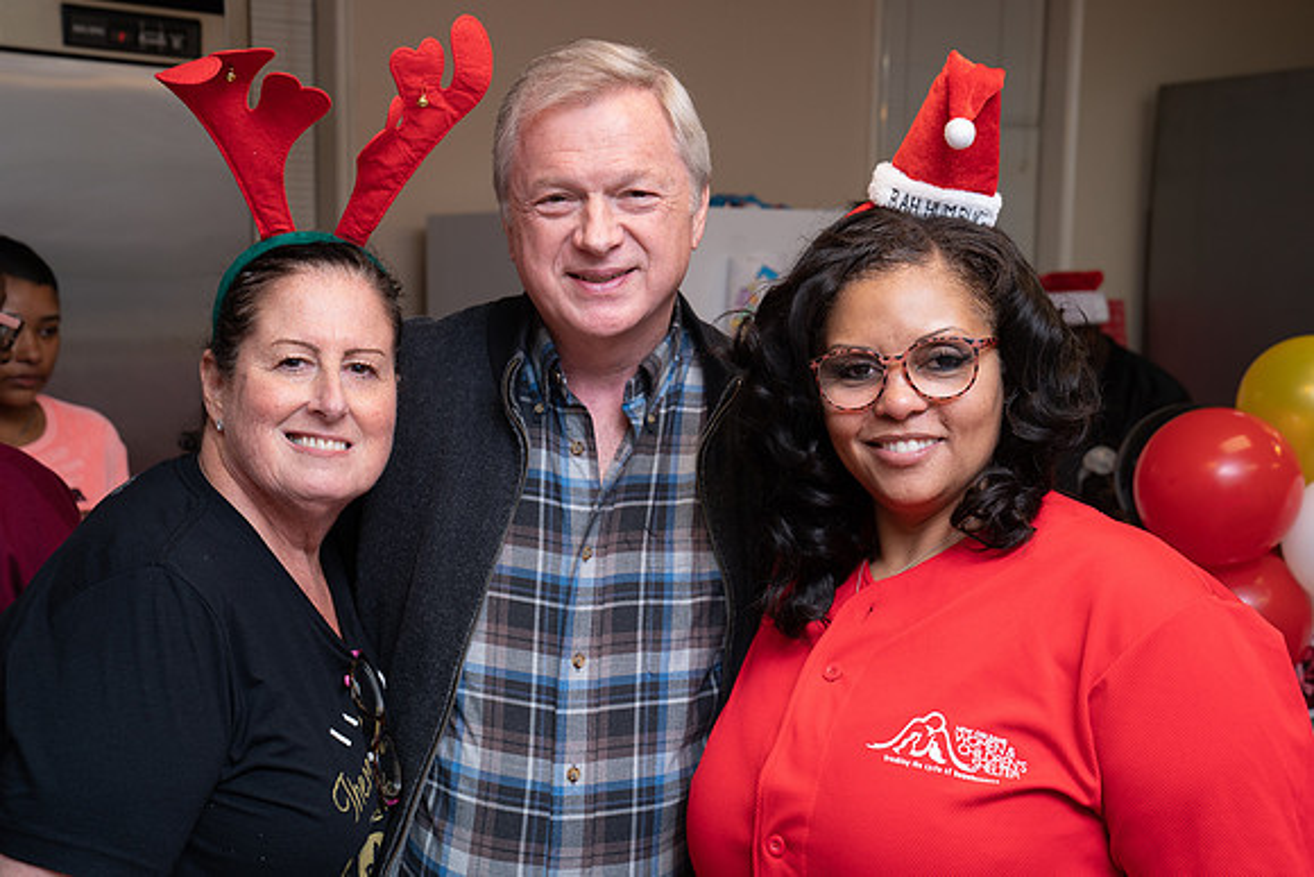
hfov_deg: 38.2
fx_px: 1898
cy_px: 438
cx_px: 657
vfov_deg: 26.0
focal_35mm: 52
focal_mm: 52
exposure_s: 1/60
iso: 640
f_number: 6.3
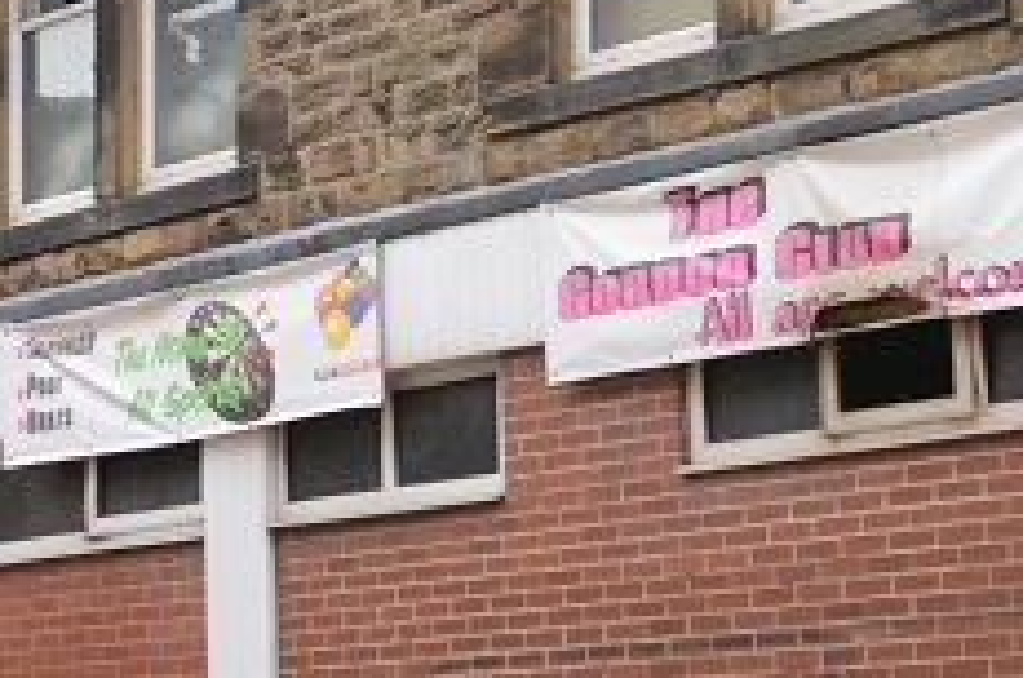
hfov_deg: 18.4
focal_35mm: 110
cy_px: 337
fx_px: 3124
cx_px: 864
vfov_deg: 12.4
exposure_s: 1/60
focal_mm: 17
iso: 200
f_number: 4
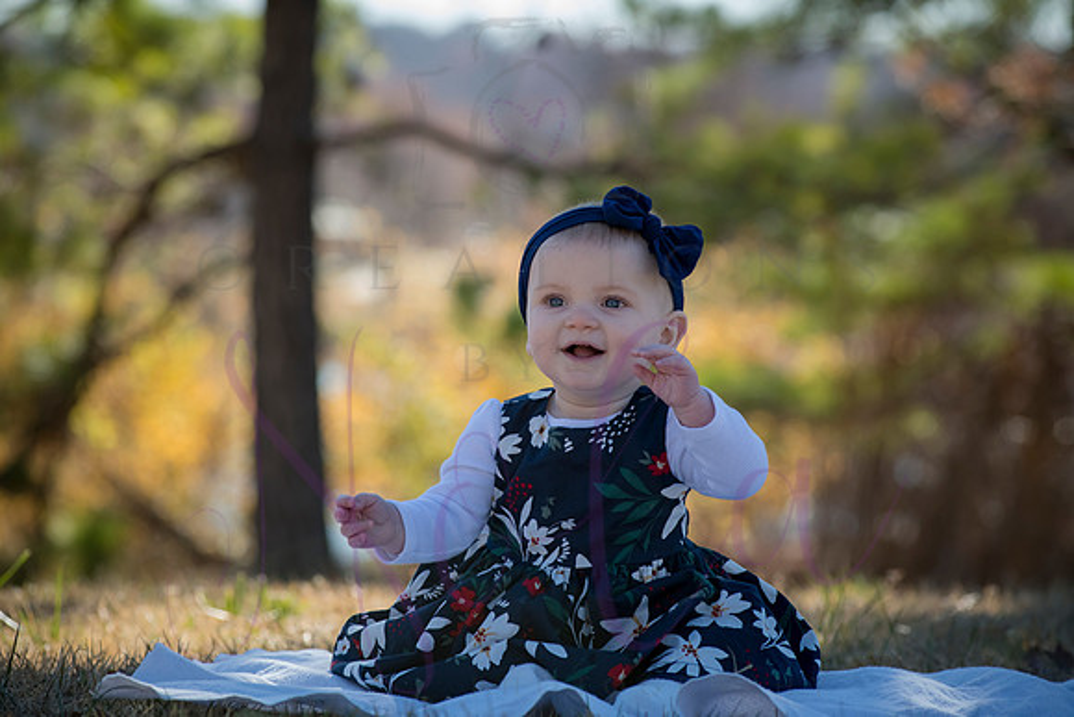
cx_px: 537
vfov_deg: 9.5
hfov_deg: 14.2
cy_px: 358
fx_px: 4327
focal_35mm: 145
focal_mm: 145
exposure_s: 1/640
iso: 400
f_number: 5.6
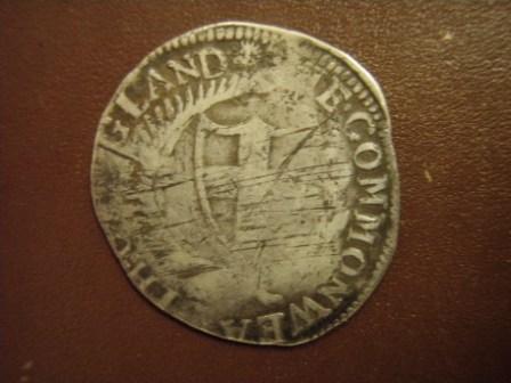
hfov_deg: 37.5
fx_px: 753
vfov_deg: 28.6
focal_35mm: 51
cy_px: 192
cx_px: 256
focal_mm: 9.13
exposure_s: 1/25
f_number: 4
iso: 800
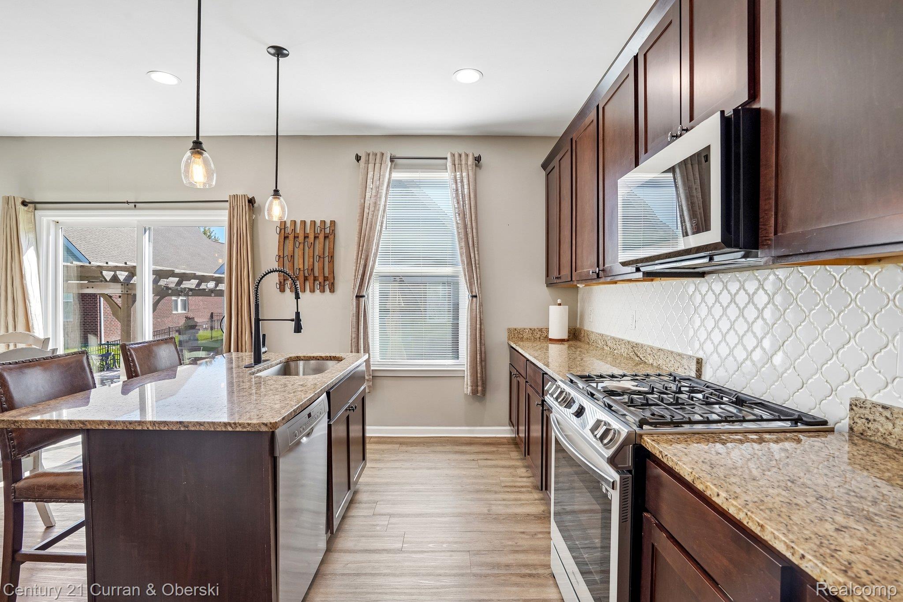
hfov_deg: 96.7
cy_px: 301
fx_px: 401
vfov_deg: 73.7
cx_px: 452
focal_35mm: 16
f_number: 8
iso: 250
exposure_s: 1/50
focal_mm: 16
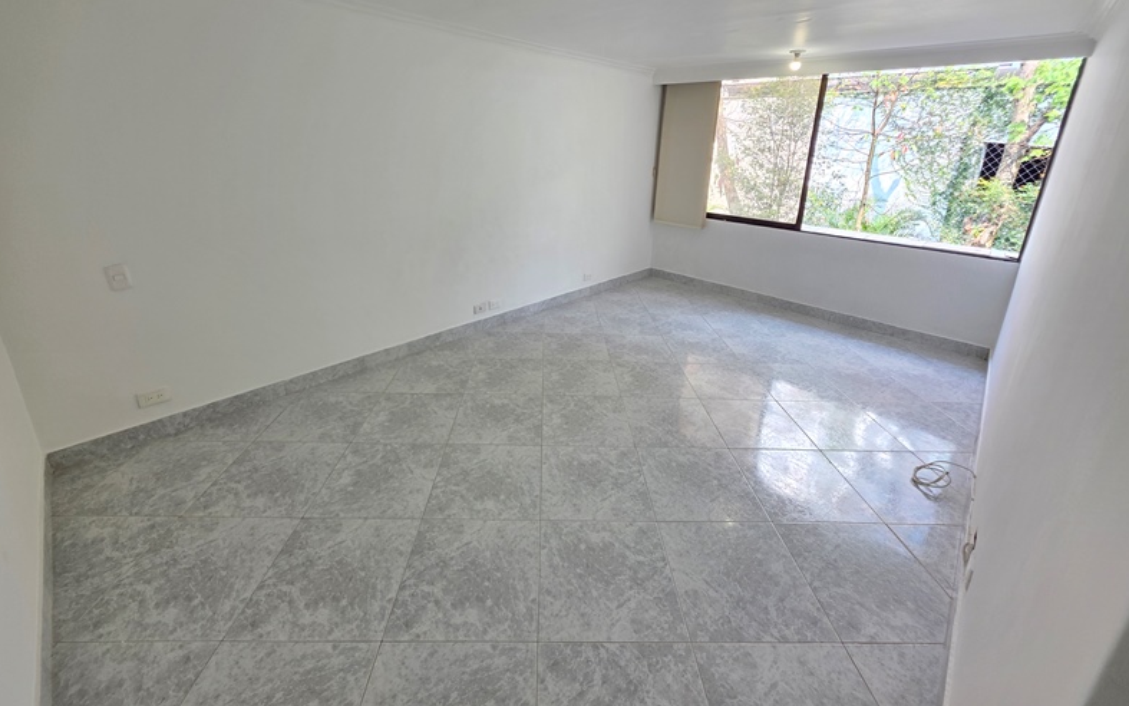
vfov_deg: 78.0
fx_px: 431
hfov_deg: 105.3
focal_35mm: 14
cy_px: 291
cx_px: 564
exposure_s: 1/120
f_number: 1.9
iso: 40
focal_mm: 2.2
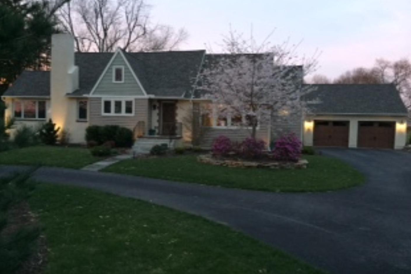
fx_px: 354
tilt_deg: -0.6
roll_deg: -2.4
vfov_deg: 42.3
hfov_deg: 60.3
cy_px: 147
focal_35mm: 31
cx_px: 201
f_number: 2.2
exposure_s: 1/15
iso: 250
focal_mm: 4.15
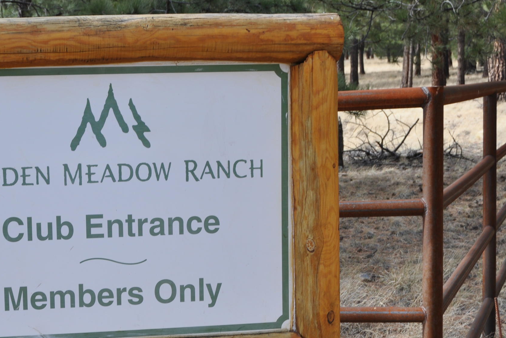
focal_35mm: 83
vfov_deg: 16.4
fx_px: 1165
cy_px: 256
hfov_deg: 24.1
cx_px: 87
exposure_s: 1/200
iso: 200
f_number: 7.1
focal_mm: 31
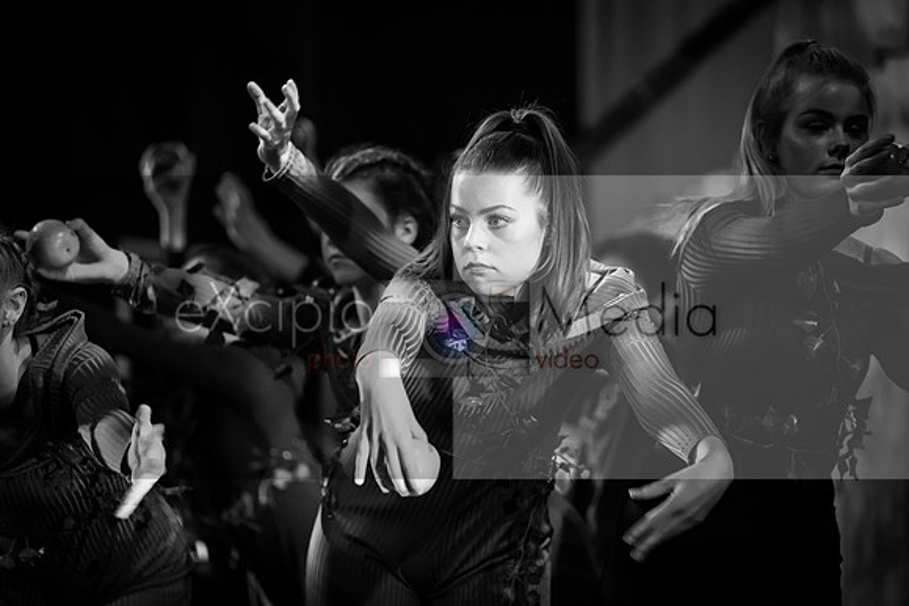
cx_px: 454
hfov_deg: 10.3
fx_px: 5051
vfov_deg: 6.9
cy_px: 303
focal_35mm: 200
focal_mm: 200
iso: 6400
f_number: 2.8
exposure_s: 1/200
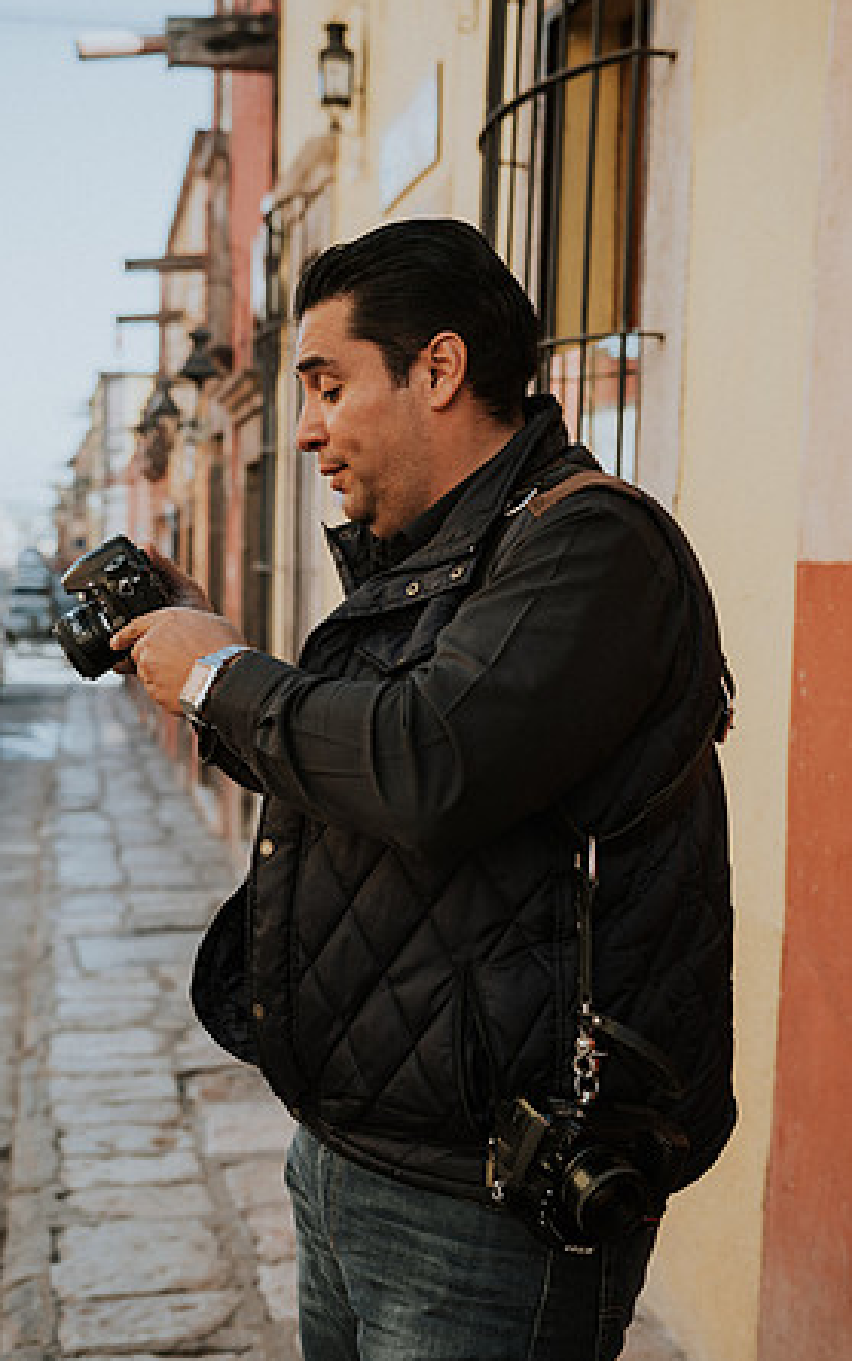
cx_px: 397
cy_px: 677
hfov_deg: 24.0
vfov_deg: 37.5
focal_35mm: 54
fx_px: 2005
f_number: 2.8
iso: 100
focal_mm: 35
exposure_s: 1/320
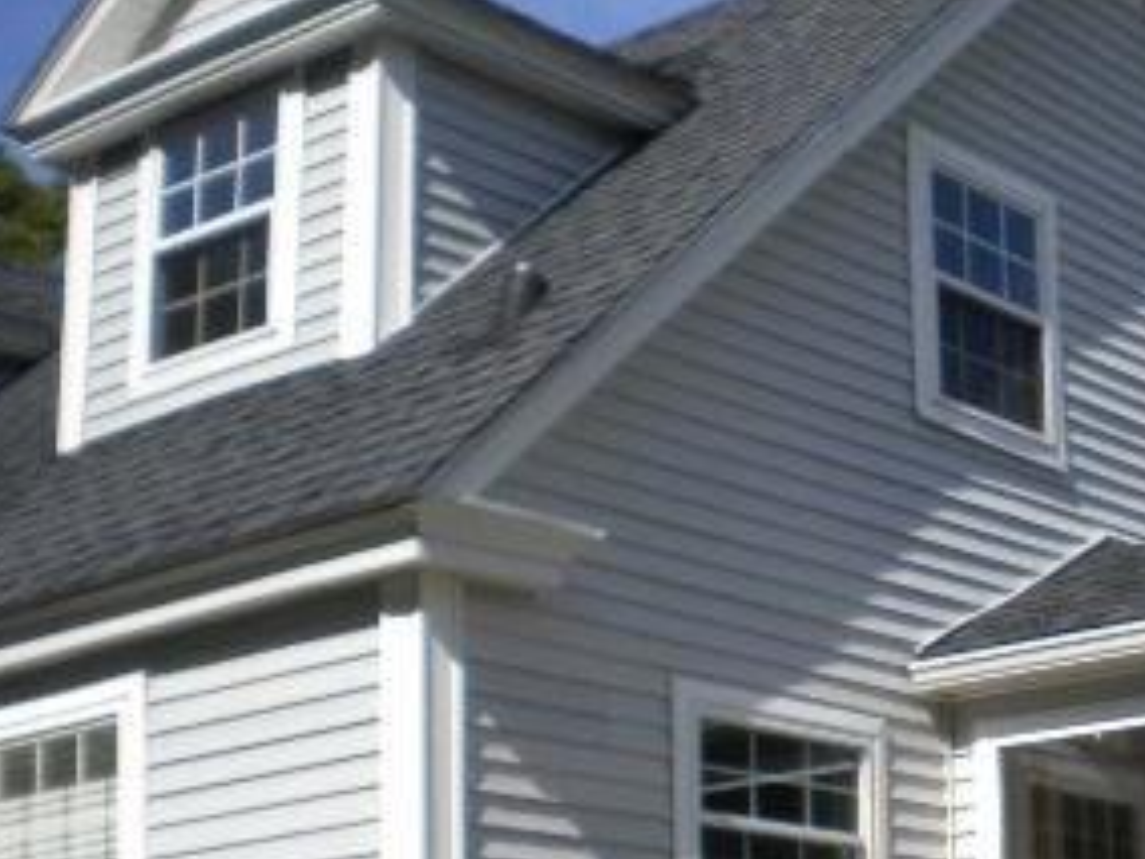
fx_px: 2613
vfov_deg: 18.1
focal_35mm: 79
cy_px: 895
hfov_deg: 23.7
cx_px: 1133
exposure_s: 1/1000
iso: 80
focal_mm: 6.3
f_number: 4.6
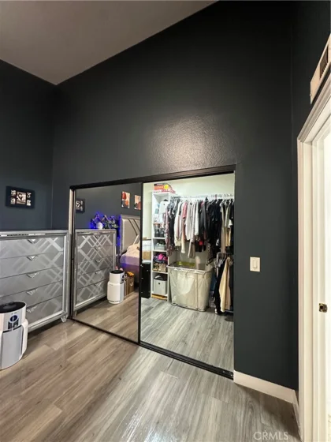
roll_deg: -2.1
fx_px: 178
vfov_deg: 102.1
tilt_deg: +2.1
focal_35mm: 14
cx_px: 166
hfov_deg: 85.7
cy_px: 221
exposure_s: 1/60
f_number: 2.2
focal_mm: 2.22
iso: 500
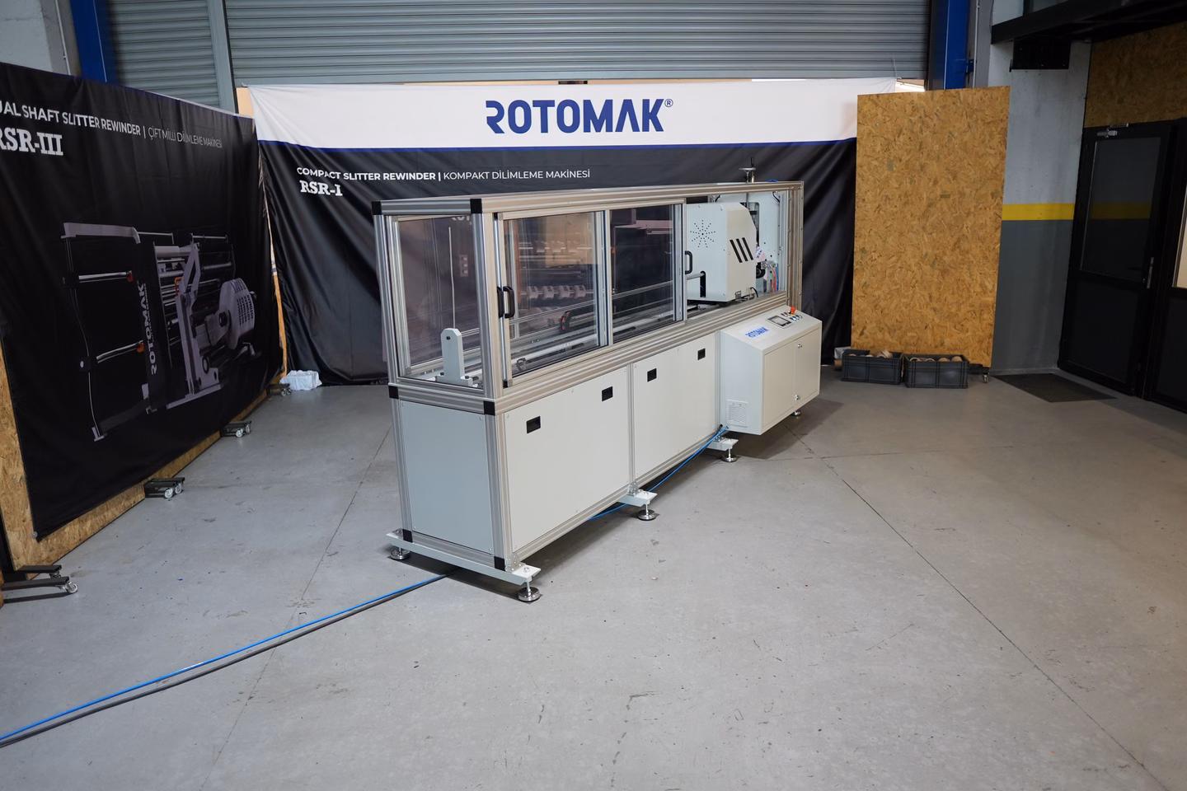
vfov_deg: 53.1
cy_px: 396
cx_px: 594
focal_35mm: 24
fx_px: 791
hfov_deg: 73.7
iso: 1000
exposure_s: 1/320
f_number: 1.4
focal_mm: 16
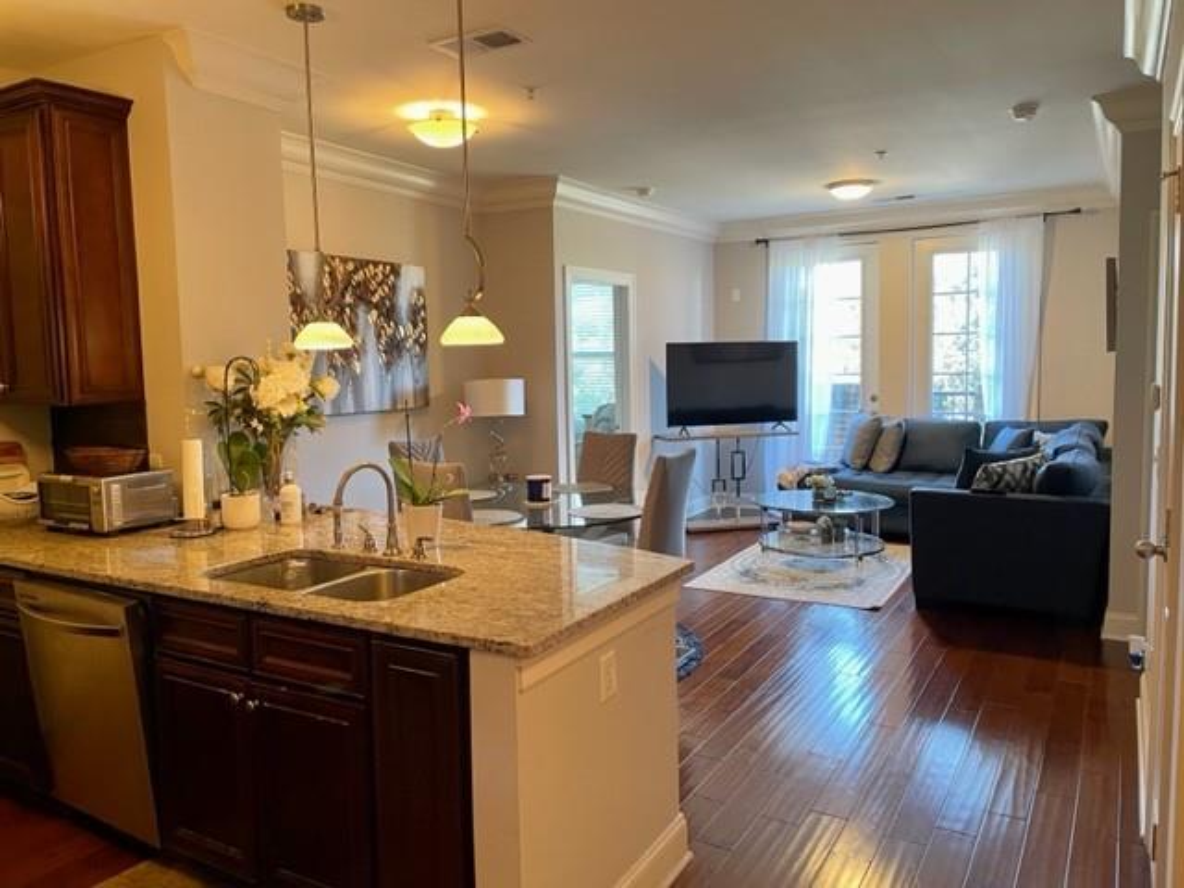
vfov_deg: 53.1
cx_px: 592
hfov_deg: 67.3
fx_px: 889
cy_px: 444
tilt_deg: -4.8
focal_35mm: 26
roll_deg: +1.1
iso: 200
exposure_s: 1/60
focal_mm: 4.2
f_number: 1.6
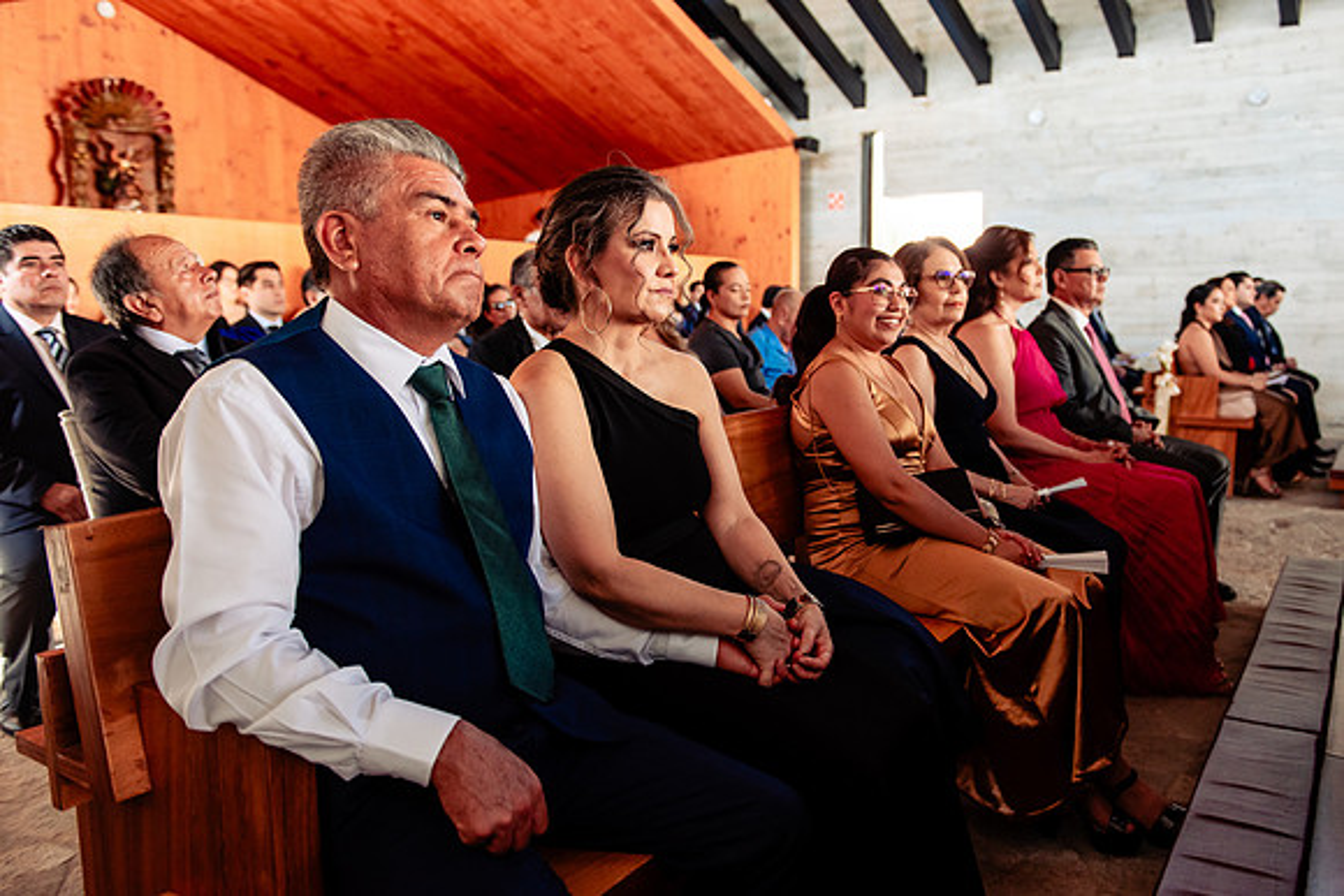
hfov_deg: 63.7
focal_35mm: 29
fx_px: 1080
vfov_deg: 45.1
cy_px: 448
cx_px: 718
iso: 800
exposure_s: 1/250
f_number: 3.2
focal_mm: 27
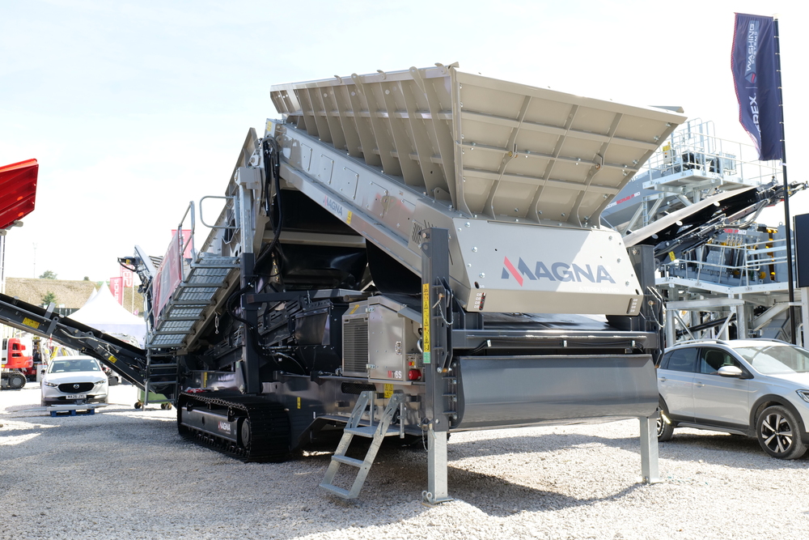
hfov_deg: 57.2
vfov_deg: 40.0
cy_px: 270
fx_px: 742
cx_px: 404
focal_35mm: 33
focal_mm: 33
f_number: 9
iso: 800
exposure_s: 1/400
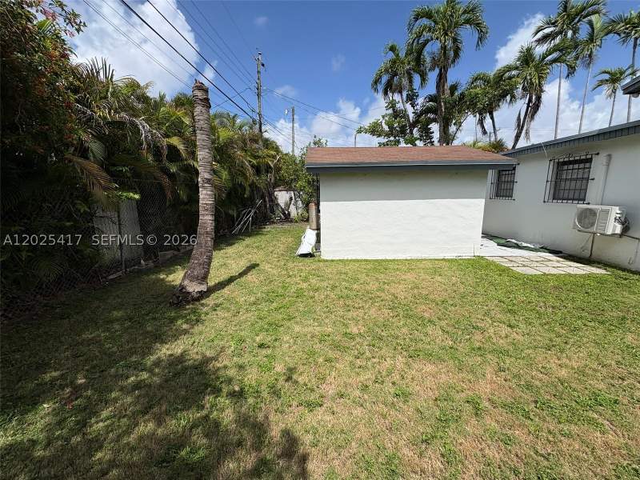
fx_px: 259
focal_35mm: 14
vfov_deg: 85.7
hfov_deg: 102.1
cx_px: 320
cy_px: 240
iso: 50
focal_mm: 2.22
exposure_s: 1/3390
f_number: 2.2
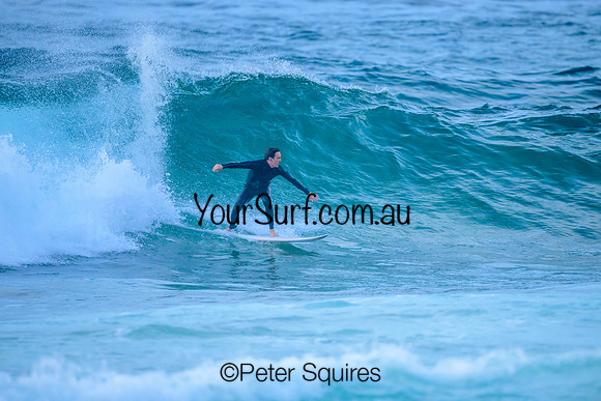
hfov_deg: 2.6
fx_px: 13358
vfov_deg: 1.7
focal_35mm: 800
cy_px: 200
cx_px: 300
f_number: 6.3
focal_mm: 800
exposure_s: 1/2000
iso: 3600
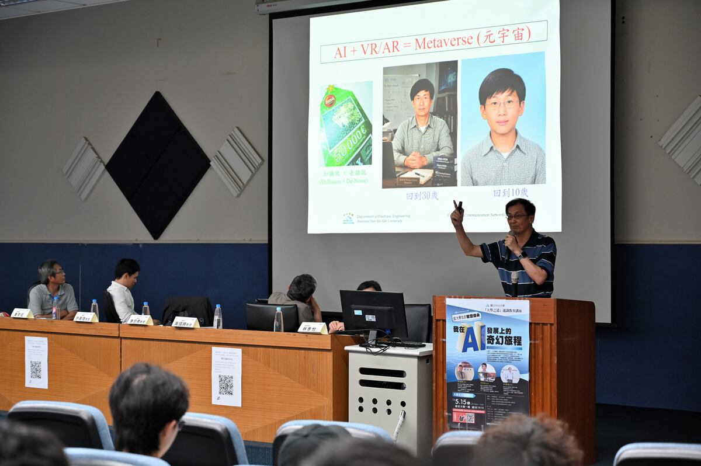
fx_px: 1362
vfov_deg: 19.4
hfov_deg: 28.9
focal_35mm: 70
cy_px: 233
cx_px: 350
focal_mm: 70
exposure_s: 1/80
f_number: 4
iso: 1250
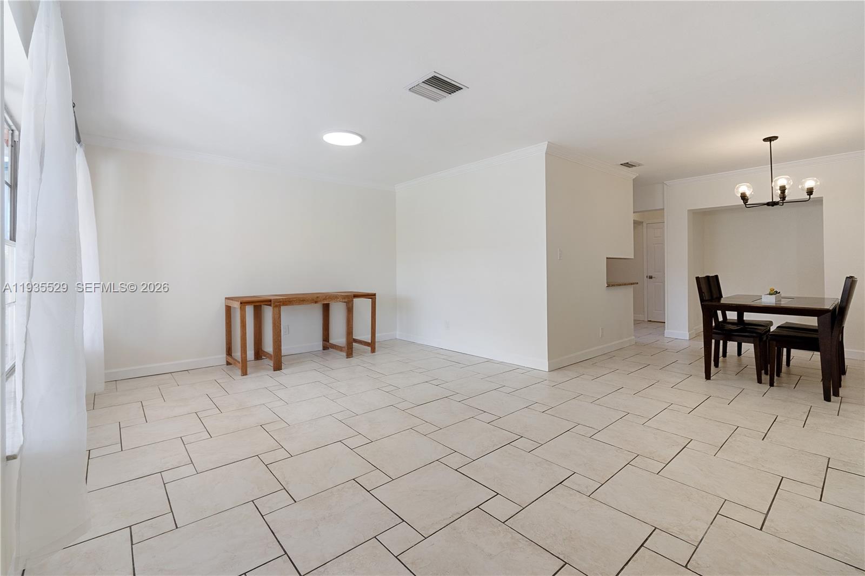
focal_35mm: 15
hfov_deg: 100.4
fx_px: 360
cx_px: 432
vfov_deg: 77.3
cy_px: 288
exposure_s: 1/30
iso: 250
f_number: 6.3
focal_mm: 10
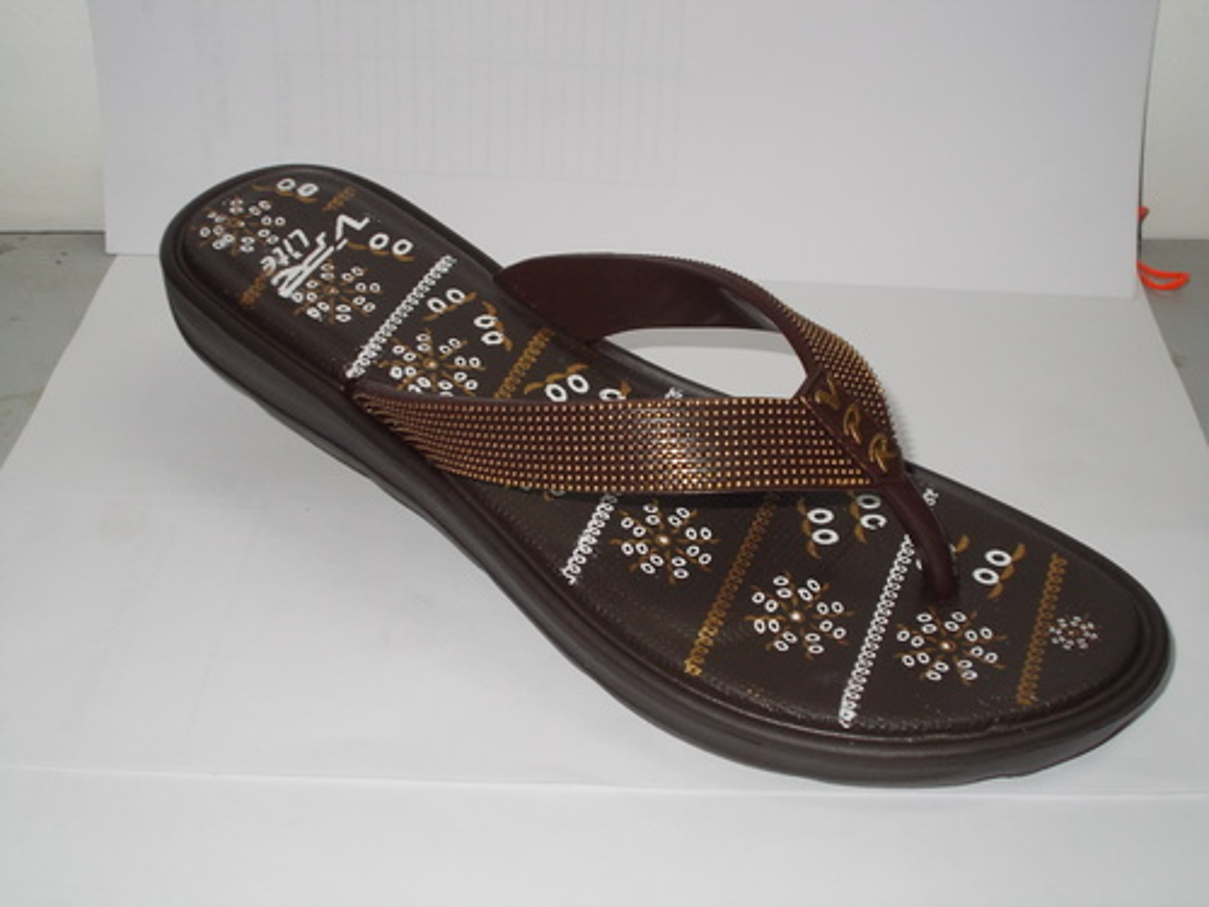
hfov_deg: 42.9
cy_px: 454
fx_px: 1537
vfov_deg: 32.9
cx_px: 604
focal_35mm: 44
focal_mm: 7.9
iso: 200
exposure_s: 1/30
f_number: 4.2
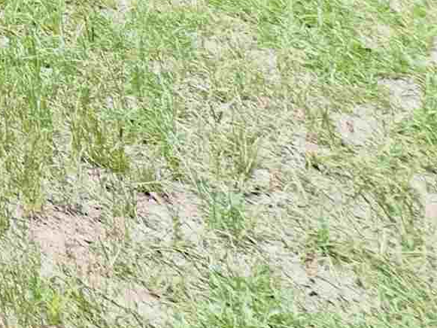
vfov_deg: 13.6
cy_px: -481
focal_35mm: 74
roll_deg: -0.6
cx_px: -718
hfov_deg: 13.5
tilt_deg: +2.4
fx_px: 934
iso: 50
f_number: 2.2
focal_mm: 2.22
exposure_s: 1/99
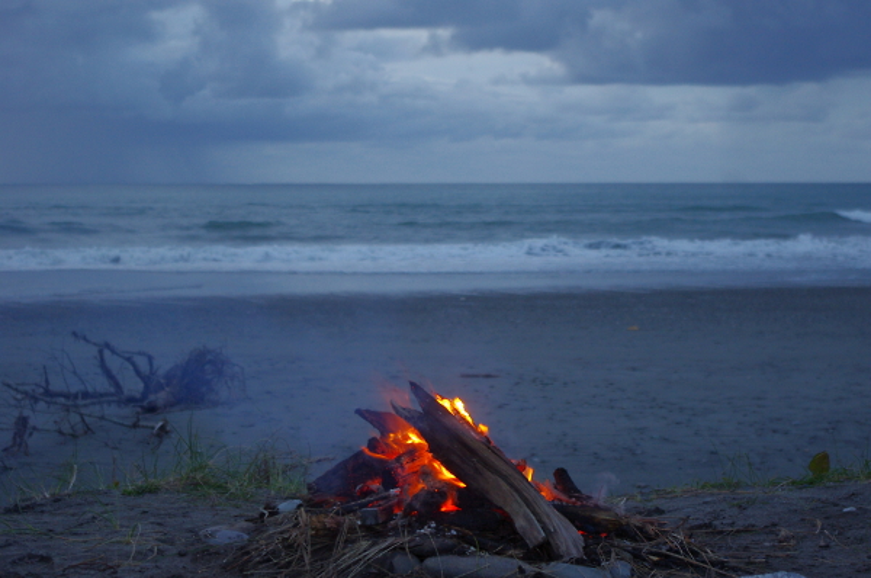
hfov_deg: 24.8
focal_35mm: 82
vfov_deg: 16.6
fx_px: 1981
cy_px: 289
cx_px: 436
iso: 800
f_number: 5.6
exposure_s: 1/25
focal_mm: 55
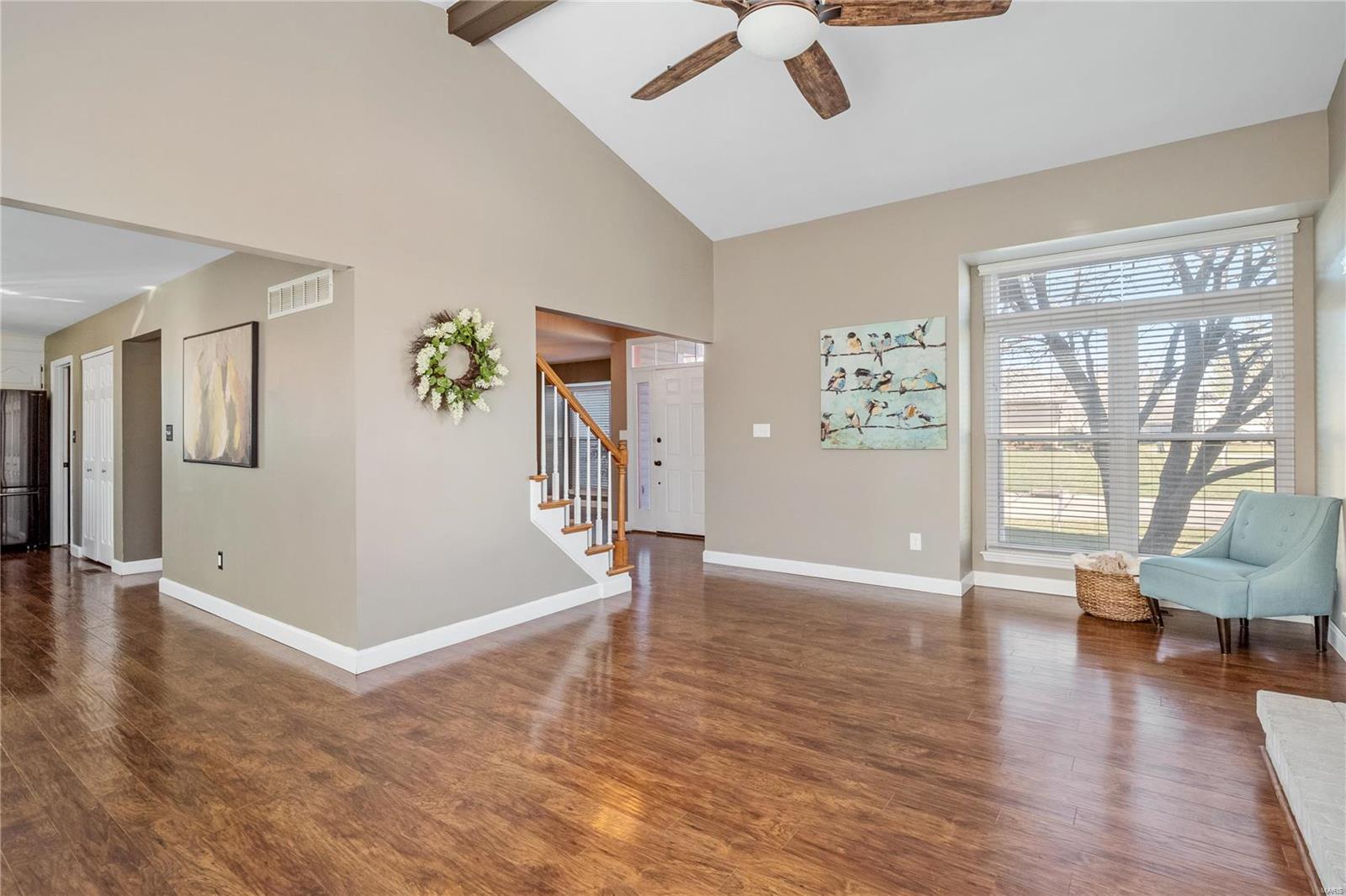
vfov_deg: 67.4
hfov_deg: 90.0
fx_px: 673
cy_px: 448
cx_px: 673
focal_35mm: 18
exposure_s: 1/10
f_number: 8
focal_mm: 9
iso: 400
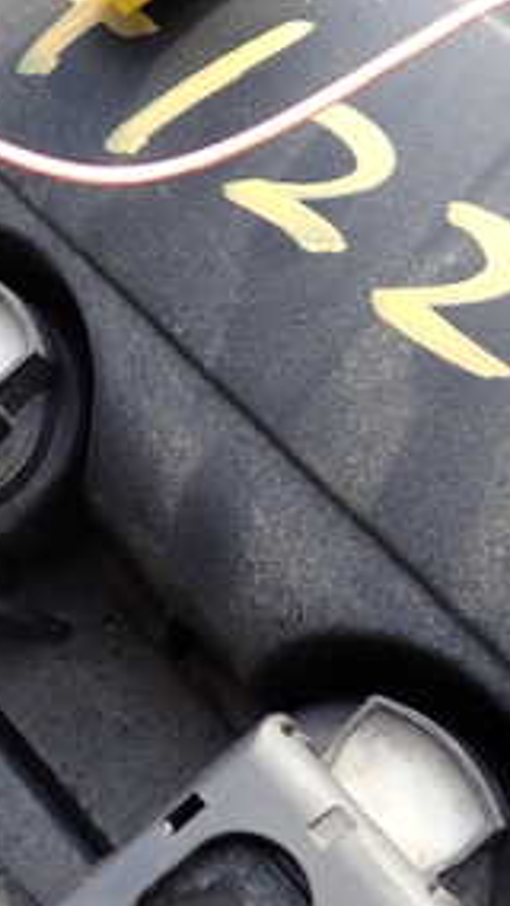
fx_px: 1657
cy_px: 332
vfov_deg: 30.4
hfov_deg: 17.1
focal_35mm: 69
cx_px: -13
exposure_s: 1/125
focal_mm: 5.4
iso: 100
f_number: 2.3
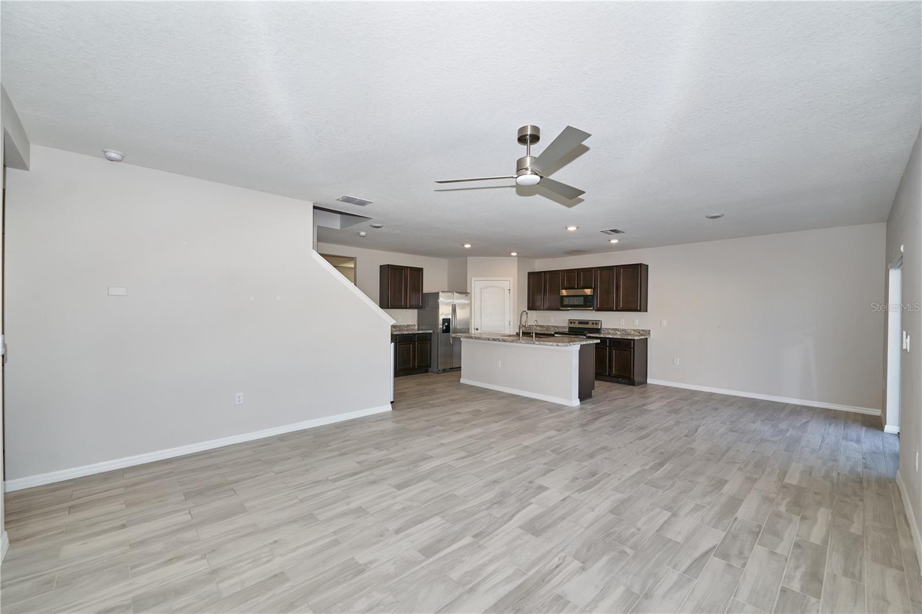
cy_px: 307
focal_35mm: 14
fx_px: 358
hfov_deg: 104.3
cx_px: 461
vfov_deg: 81.2
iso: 400
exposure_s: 1/200
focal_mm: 14
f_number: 4.5
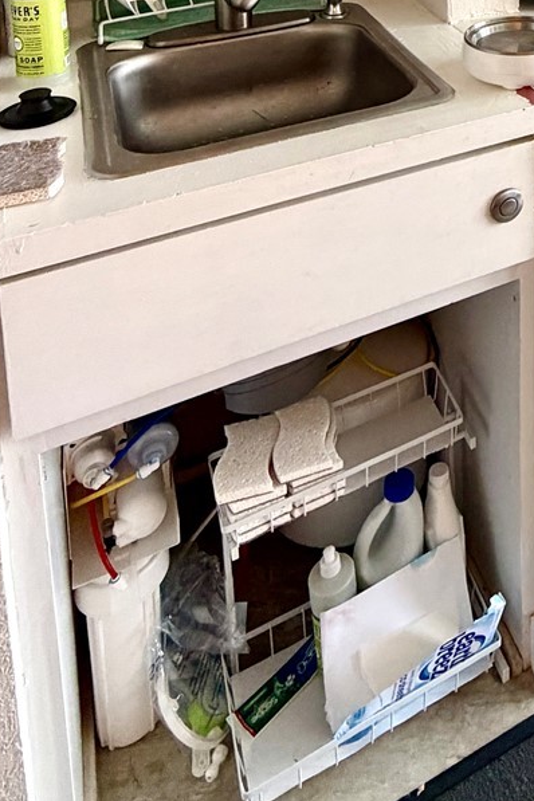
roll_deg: -1.0
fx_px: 868
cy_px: -138
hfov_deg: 30.0
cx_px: 613
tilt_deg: -9.3
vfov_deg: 38.2
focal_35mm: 39
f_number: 2.2
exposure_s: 1/120
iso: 320
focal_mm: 2.22
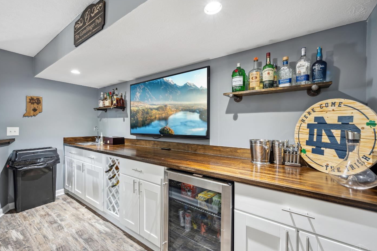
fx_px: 157
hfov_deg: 100.3
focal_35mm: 15
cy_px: 131
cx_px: 177
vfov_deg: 77.3
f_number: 8
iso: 100
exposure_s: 1.6
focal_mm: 14
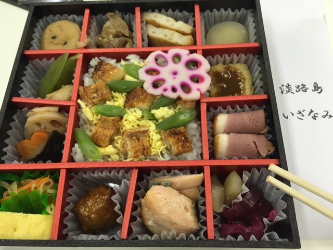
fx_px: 279
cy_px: 125
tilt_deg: -62.9
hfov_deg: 61.7
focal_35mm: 29
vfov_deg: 48.2
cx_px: 166
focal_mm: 4.15
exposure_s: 1/30
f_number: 2.2
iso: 32
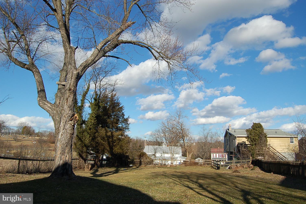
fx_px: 229
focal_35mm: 27
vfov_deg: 47.8
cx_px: 153
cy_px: 102
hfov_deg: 67.4
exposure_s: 1/320
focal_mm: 18
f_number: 10
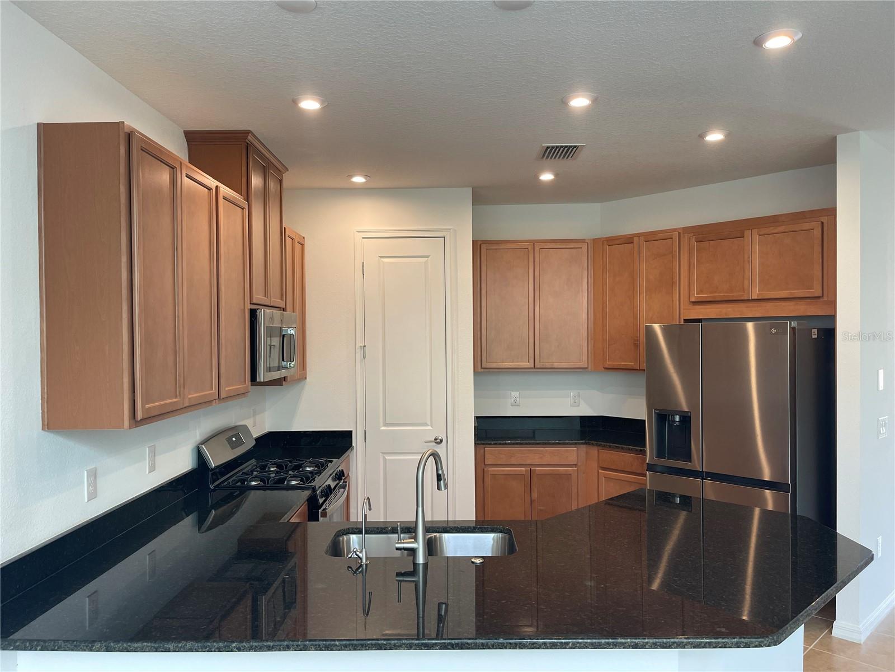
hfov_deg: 67.3
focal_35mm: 26
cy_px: 336
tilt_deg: -1.0
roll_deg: +0.3
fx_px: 672
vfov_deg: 53.1
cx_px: 448
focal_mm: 5.1
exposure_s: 1/120
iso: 100
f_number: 1.6
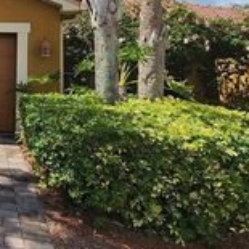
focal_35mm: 37
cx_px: -85
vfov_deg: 42.7
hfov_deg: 32.2
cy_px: 46
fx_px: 301
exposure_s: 1/2082
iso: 50
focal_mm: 2.2
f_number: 2.2
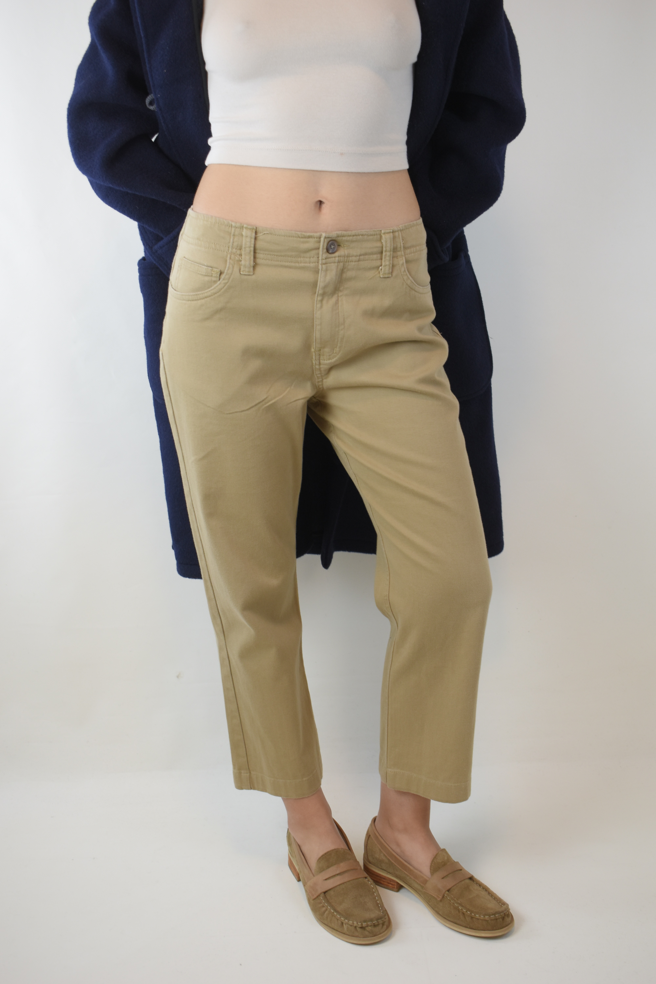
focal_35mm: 42
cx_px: 328
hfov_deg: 31.9
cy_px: 492
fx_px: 1148
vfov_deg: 46.4
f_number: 5
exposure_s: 1/100
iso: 400
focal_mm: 28
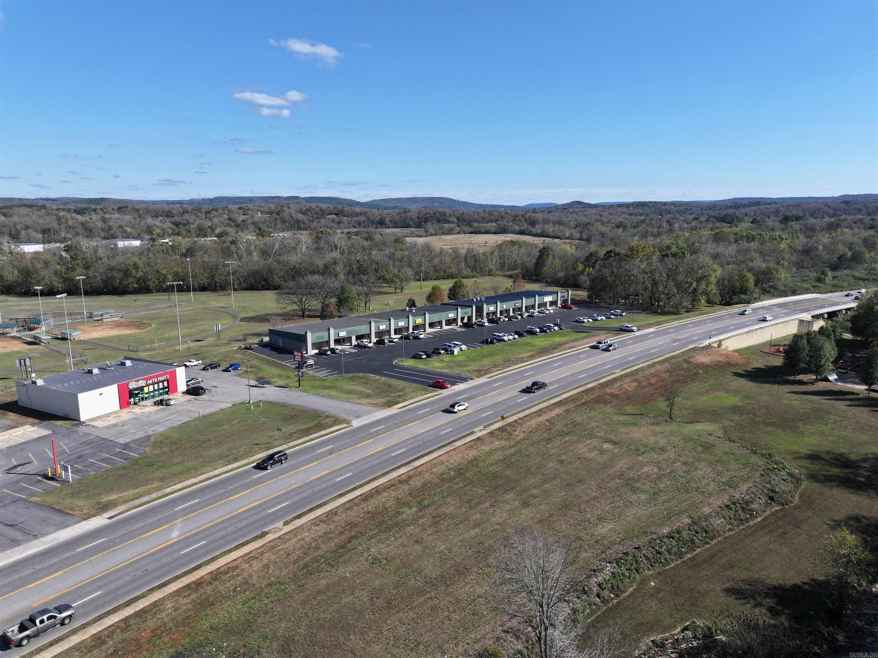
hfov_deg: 71.6
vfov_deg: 56.8
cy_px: 329
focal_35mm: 24
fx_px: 608
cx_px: 439
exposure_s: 1/2000
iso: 110
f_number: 2.8
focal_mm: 12.29
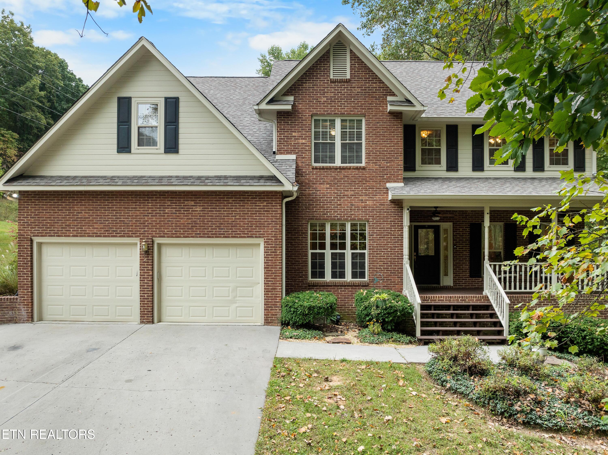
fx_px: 421
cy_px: 228
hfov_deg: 71.6
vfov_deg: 56.8
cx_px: 304
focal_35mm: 24
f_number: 2.8
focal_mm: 12.29
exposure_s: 1/500
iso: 300
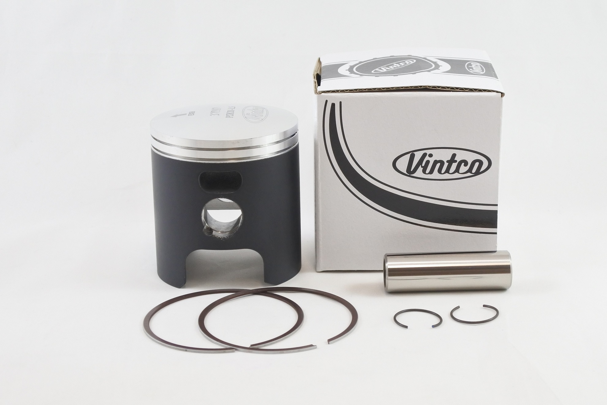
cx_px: 304
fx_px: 826
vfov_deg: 27.5
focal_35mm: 49
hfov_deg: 40.3
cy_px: 202
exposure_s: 1/125
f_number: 4.5
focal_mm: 18.4
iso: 500
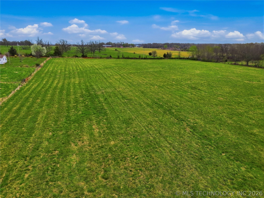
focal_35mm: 24
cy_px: 99
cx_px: 132
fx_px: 183
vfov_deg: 56.8
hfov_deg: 71.6
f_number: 1.7
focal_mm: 6.7
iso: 210
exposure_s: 1/1000
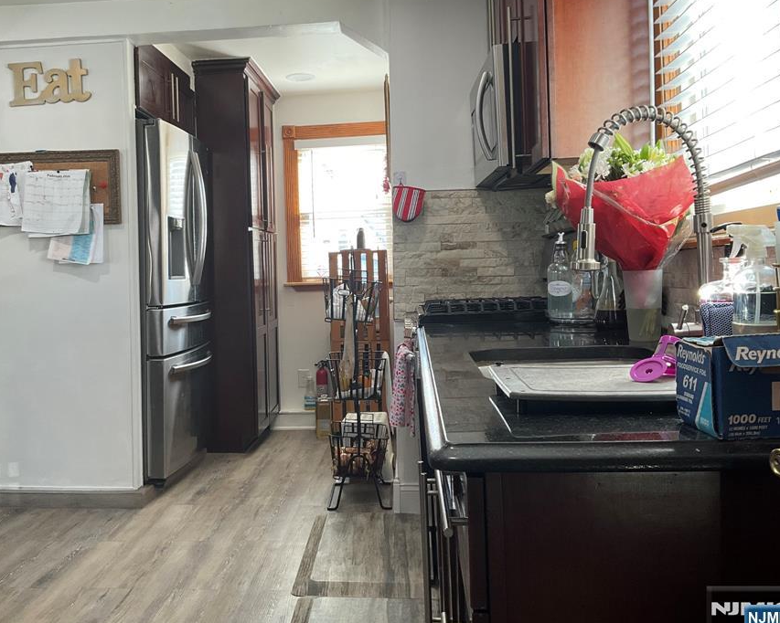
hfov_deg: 52.6
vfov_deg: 43.3
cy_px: 280
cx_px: 331
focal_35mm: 34
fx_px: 785
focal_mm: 3
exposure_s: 1/120
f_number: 1.8
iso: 64
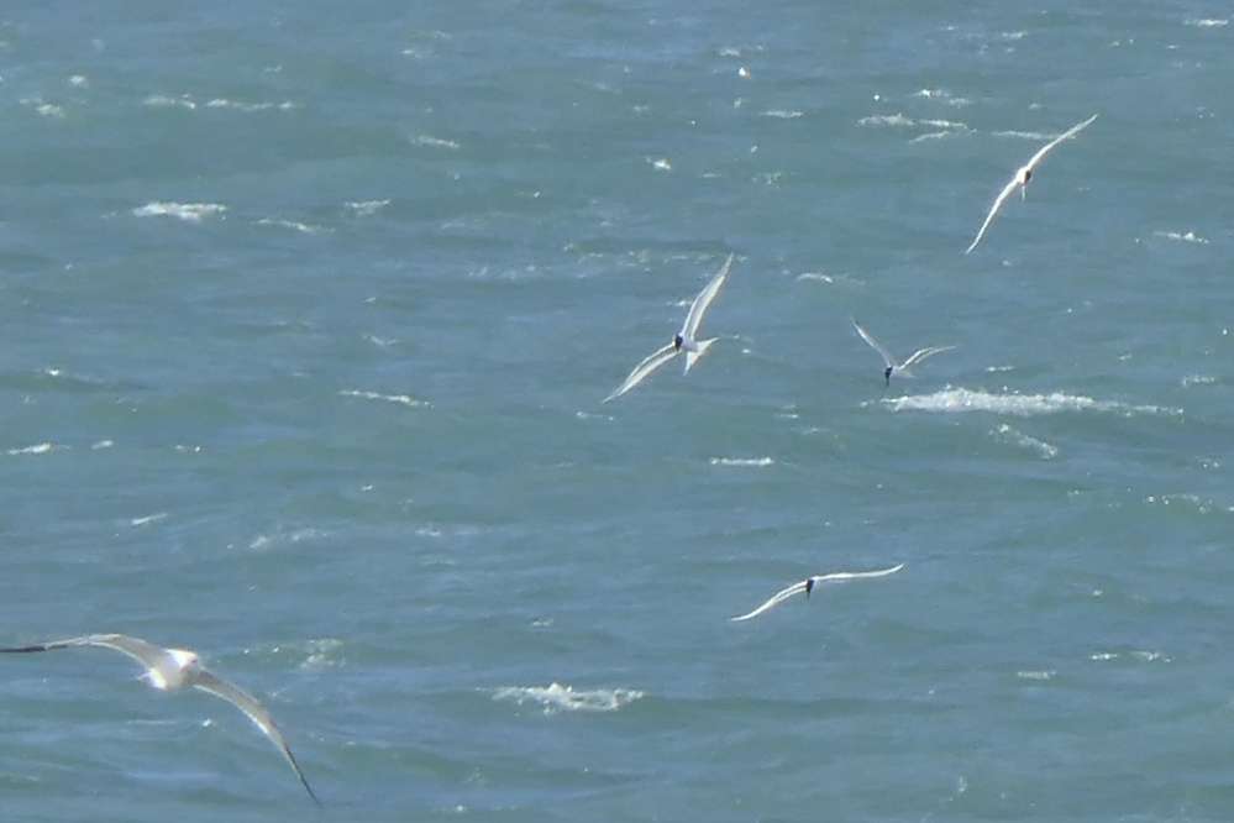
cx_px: 617
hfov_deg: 2.1
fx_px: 32904
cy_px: 412
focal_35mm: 960
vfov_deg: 1.4
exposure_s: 1/1000
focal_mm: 176
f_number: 4.5
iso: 125
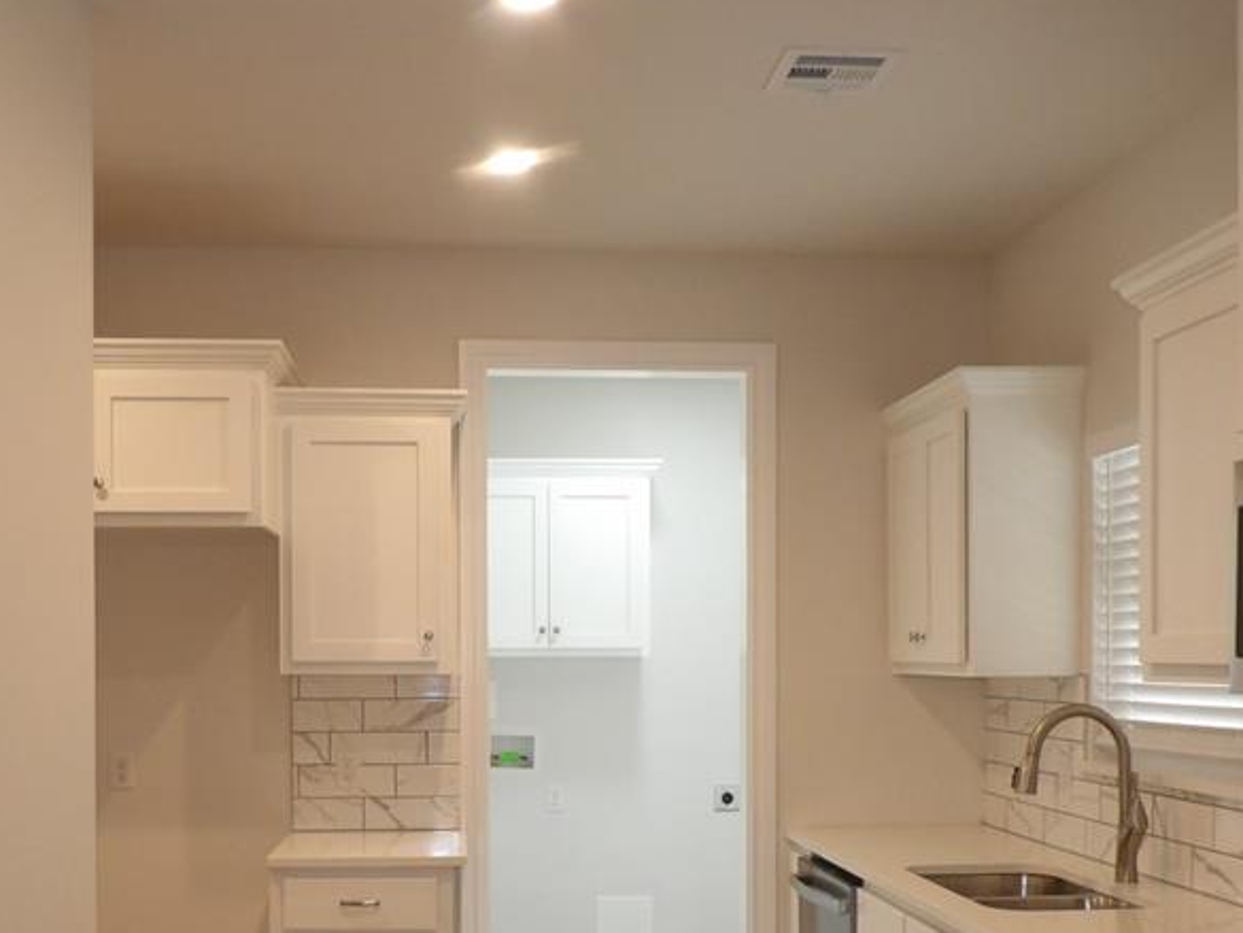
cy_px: 701
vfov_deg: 33.7
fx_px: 1508
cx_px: 535
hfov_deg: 44.7
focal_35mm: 42
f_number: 3.2
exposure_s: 1/33
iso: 200
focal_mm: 4.3
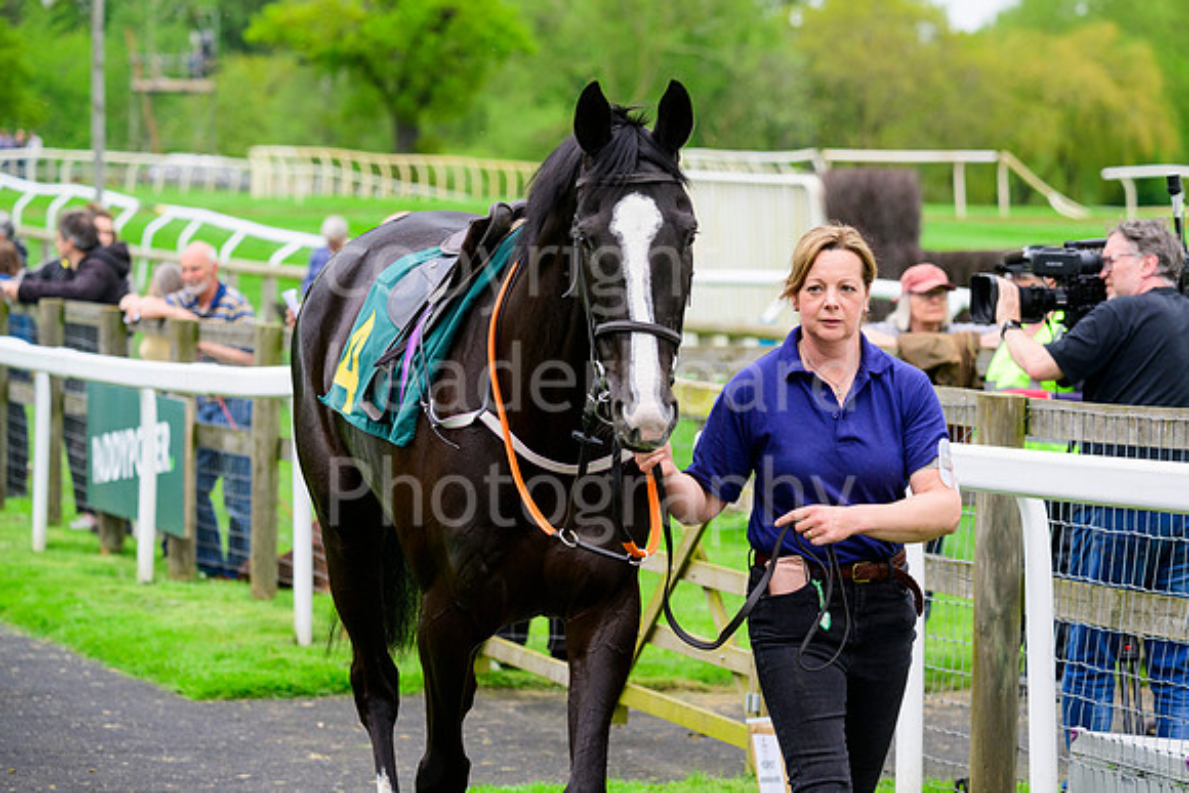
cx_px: 594
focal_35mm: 160
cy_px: 396
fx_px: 5285
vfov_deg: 8.6
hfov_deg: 12.8
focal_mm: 160
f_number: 6.3
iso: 1000
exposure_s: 1/1250
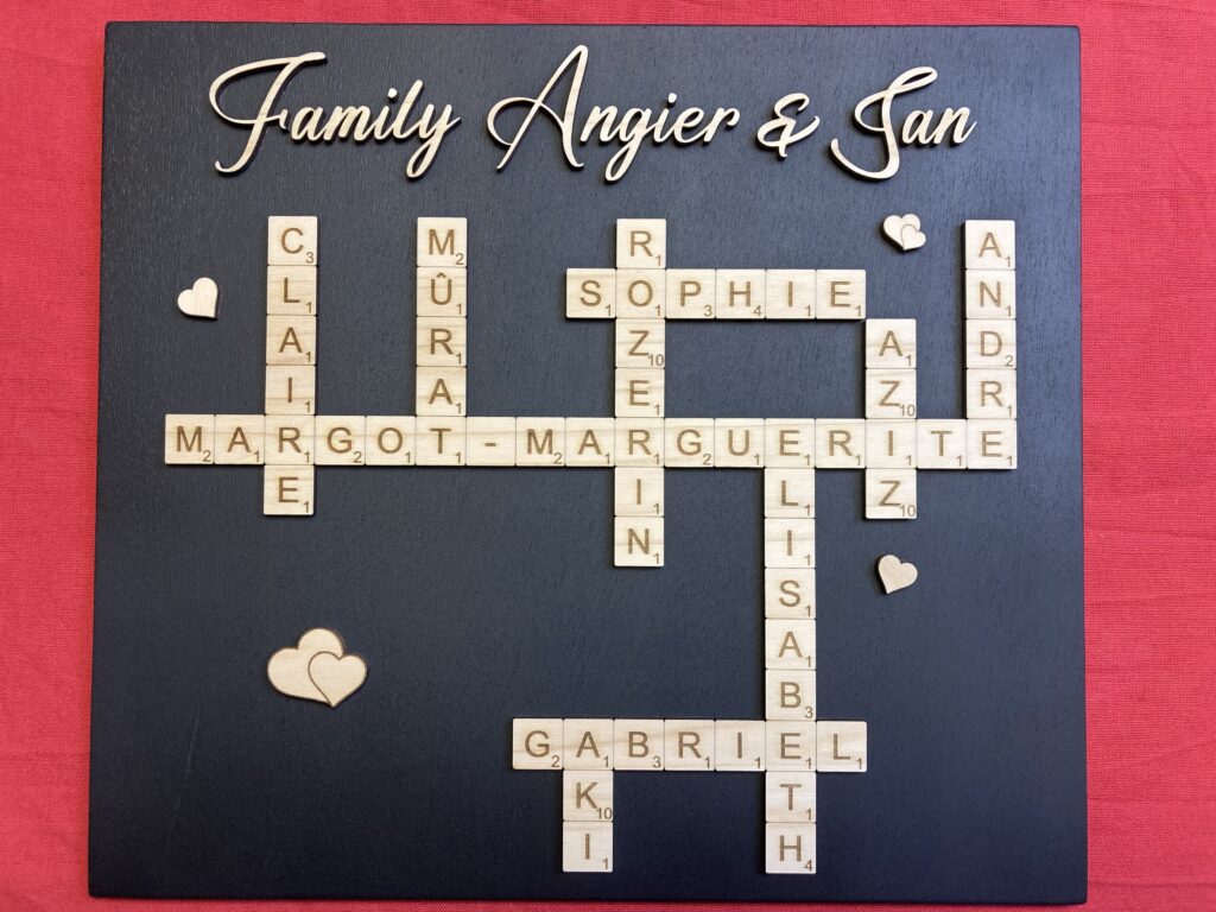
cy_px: 456
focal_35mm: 28
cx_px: 608
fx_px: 984
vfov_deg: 49.7
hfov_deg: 63.4
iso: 64
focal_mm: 3.99
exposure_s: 1/50
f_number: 1.8
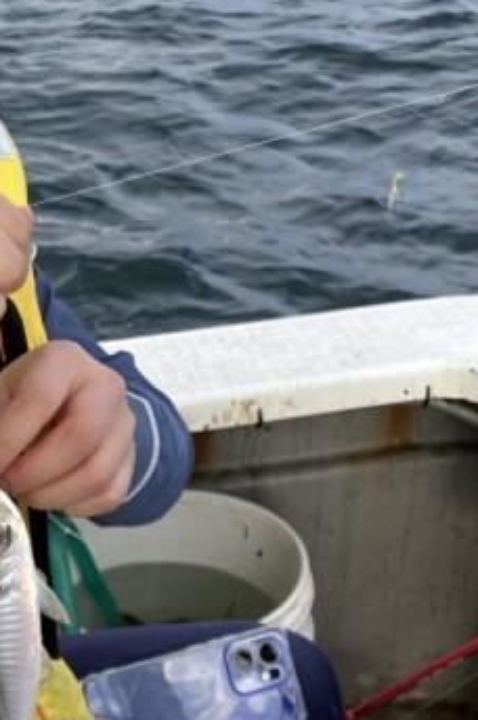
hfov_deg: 19.6
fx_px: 1357
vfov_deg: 29.7
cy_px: 372
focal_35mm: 68
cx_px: 52
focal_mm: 3.99
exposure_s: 1/442
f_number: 1.8
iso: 32
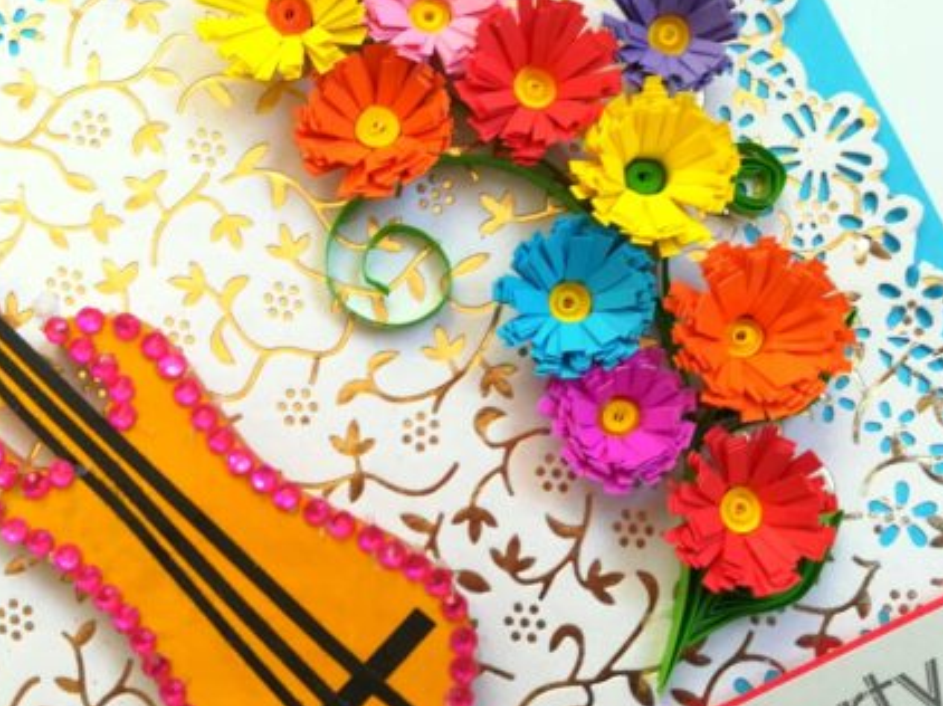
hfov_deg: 49.9
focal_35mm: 37
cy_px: 387
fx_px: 1007
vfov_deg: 38.6
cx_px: 380
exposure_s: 1/30
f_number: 2.2
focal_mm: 3.83
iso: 100
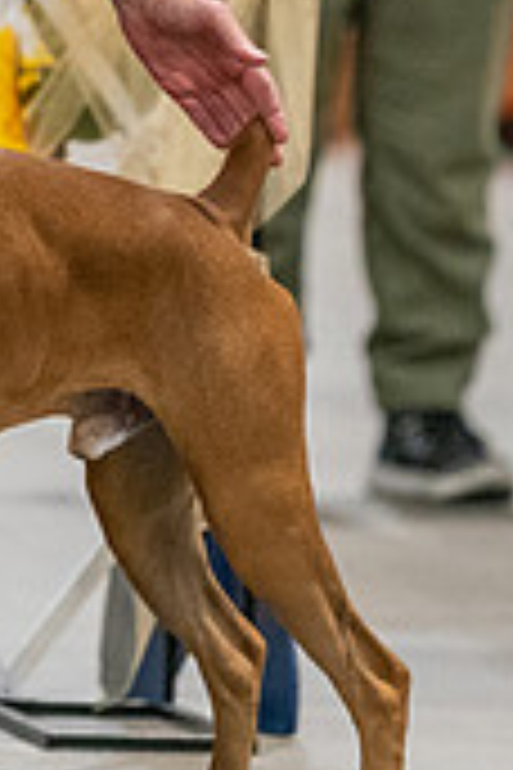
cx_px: -155
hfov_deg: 1.7
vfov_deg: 2.6
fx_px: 16842
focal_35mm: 788
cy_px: -63
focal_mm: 200
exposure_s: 1/250
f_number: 3.5
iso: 6400
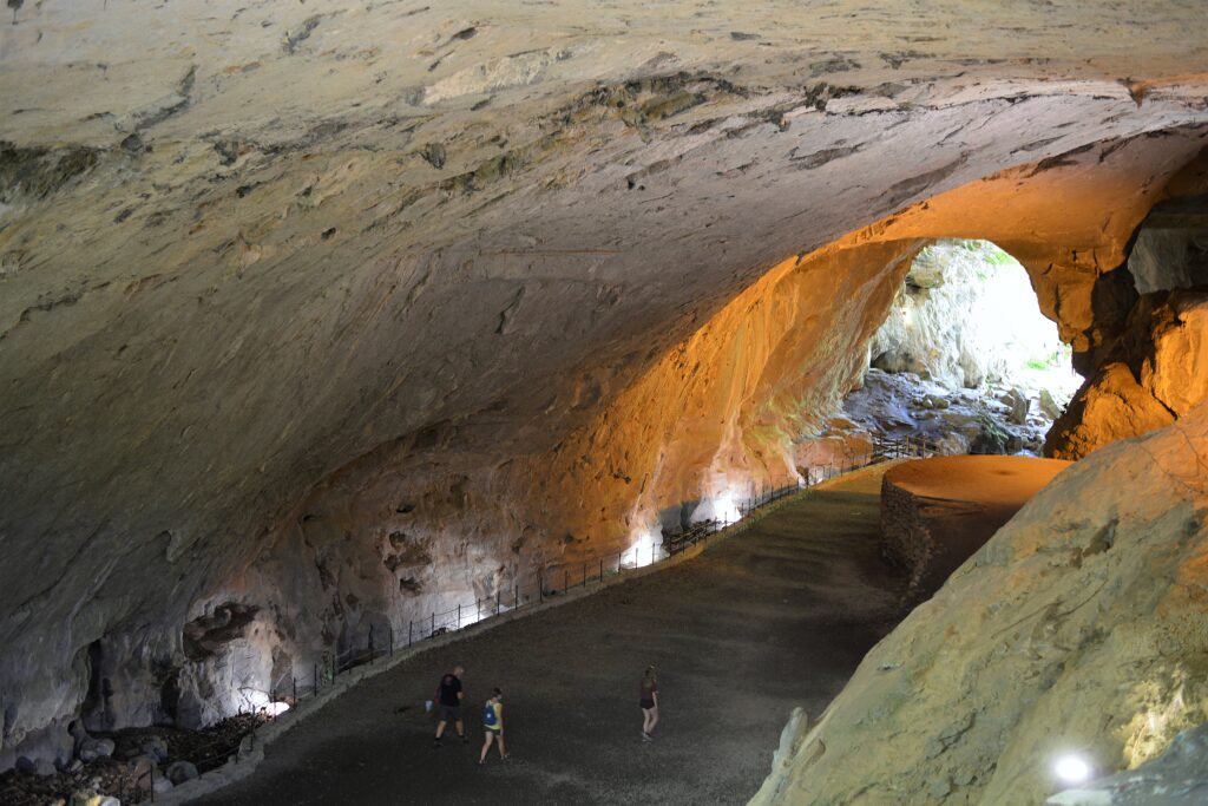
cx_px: 604
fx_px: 1678
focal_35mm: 50
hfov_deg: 39.6
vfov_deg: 27.0
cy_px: 403
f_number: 2
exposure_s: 1/15
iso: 800
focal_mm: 50
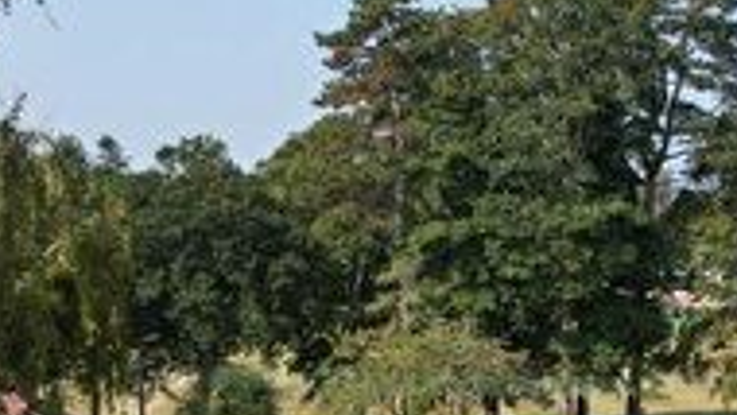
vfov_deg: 13.4
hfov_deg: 24.8
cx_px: 508
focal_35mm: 85
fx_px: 1662
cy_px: 626
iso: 100
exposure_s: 1/1250
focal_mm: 8.38
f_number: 2.8
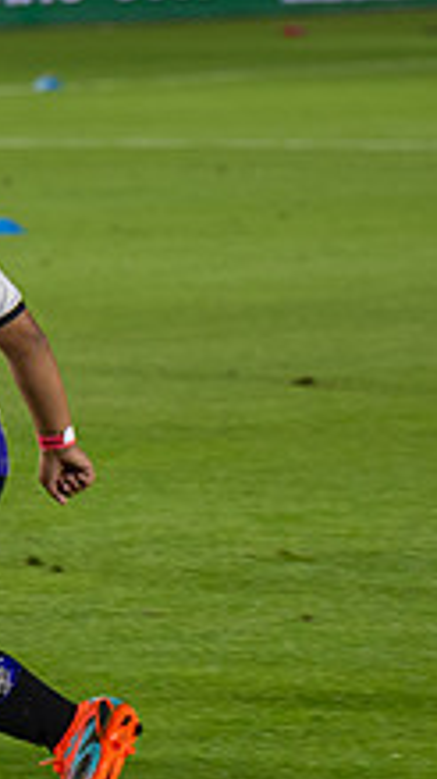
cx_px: -690
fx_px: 8146
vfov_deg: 5.5
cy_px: 421
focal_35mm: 395
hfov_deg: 3.0
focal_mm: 80
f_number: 2.8
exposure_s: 1/200
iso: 400
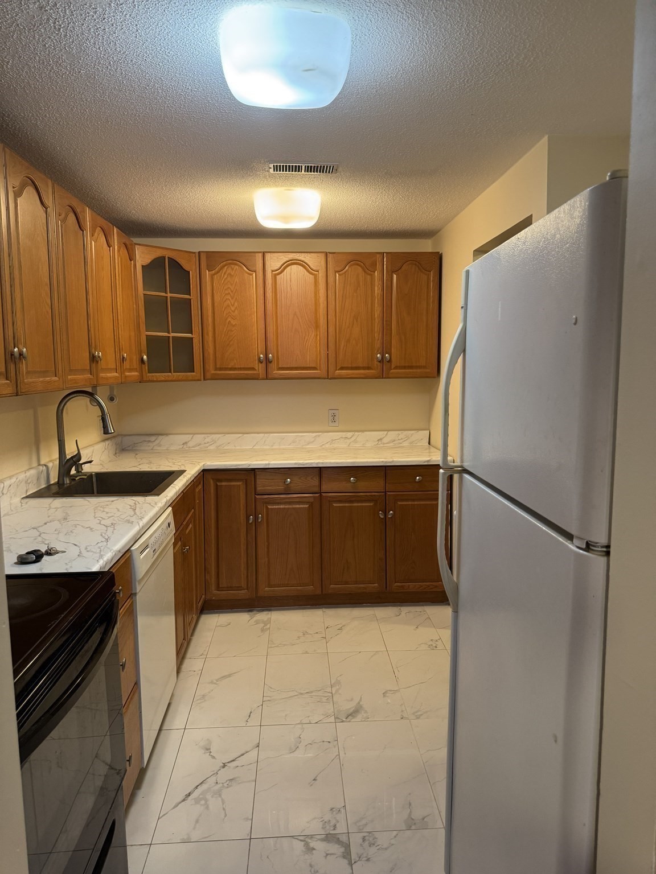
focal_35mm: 24
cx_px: 328
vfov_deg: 71.6
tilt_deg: -5.5
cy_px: 437
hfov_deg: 56.8
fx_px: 606
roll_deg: +1.0
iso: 320
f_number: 1.78
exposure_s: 1/60
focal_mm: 6.76
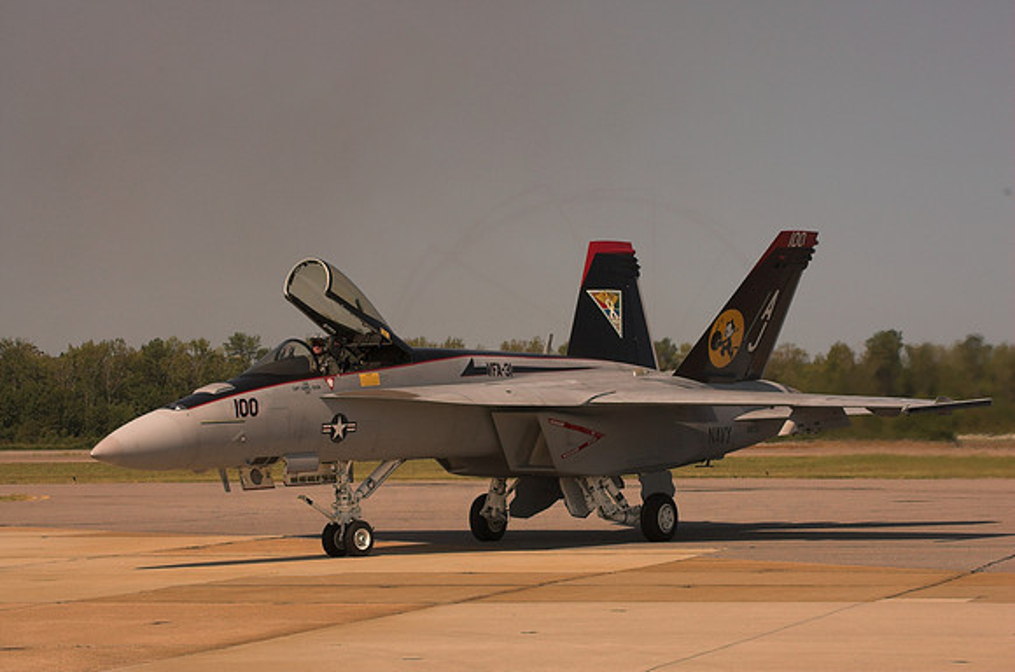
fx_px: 3587
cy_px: 336
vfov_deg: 10.7
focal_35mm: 128
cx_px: 508
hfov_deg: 16.1
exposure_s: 1/320
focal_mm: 85
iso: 200
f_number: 14
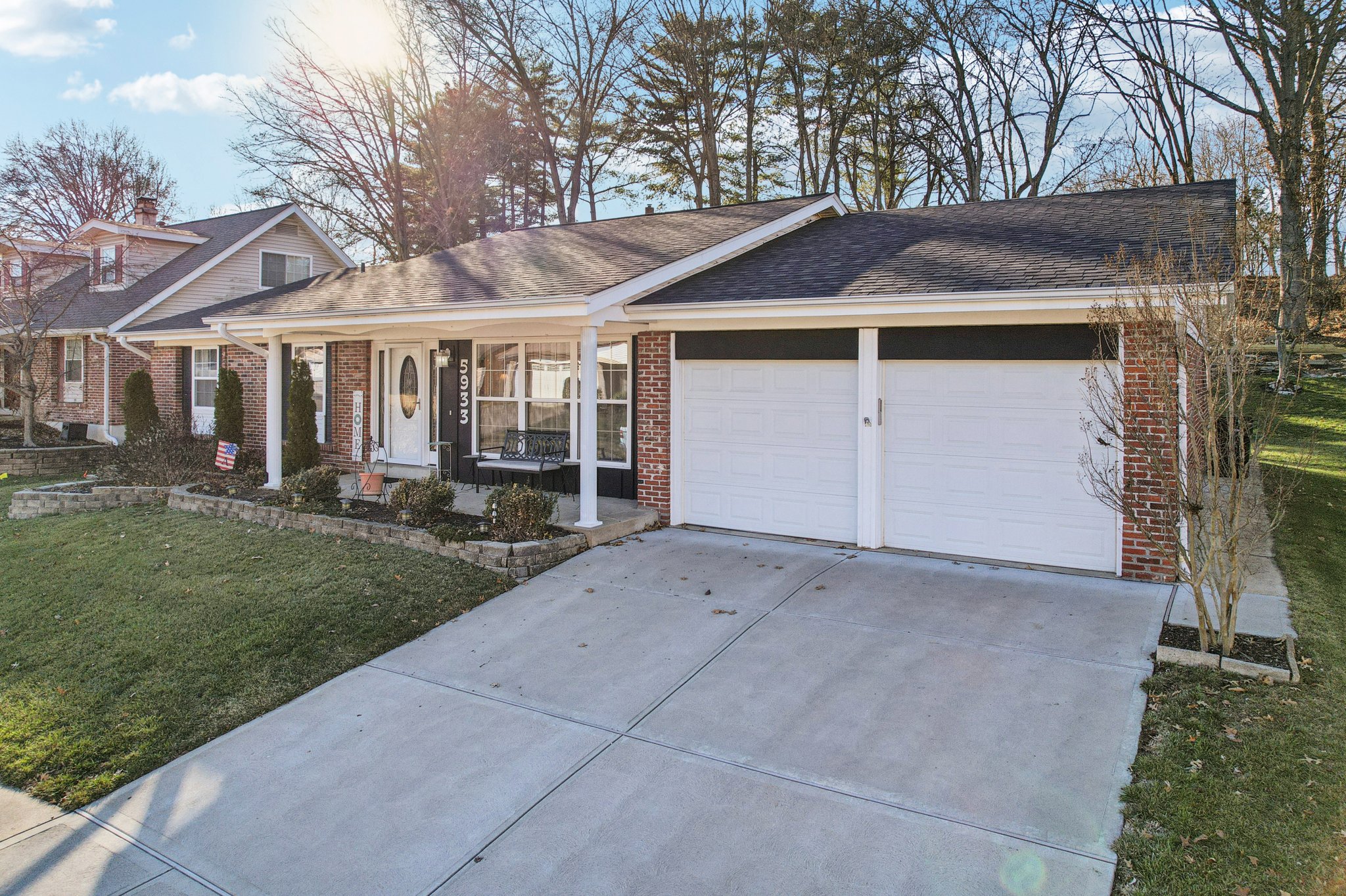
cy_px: 448
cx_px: 673
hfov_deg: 78.6
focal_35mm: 22
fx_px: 822
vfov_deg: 57.2
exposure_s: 1/1000
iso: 100
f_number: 2.8
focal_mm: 8.4
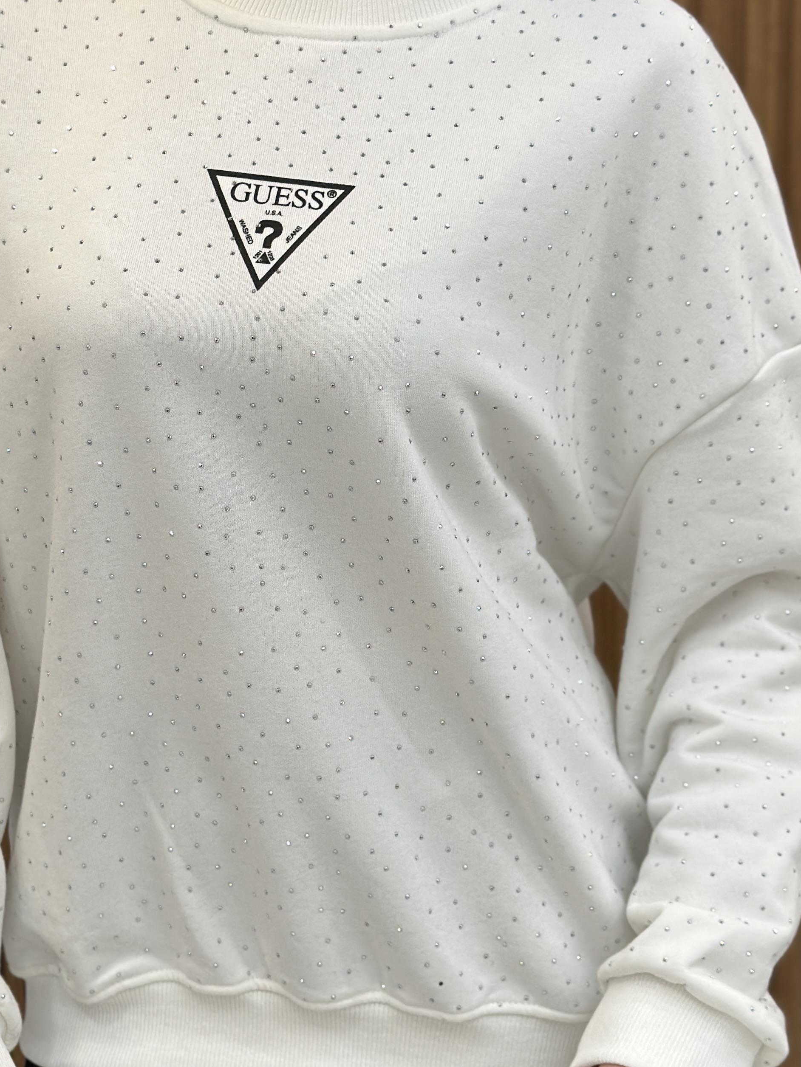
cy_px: 555
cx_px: 337
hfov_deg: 19.1
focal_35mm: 77
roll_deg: +3.2
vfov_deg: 25.3
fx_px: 2375
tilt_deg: -19.2
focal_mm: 6.86
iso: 80
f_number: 1.78
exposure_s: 1/100
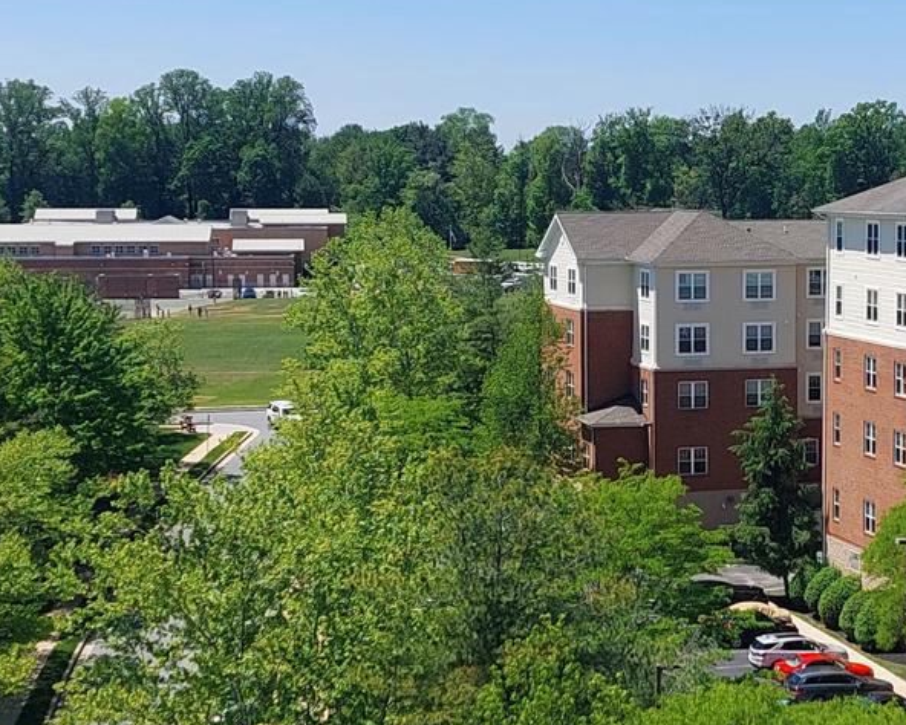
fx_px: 2173
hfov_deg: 23.4
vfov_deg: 19.0
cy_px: 372
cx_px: 649
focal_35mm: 81
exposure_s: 1/1202
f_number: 1.8
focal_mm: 5.23
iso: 25
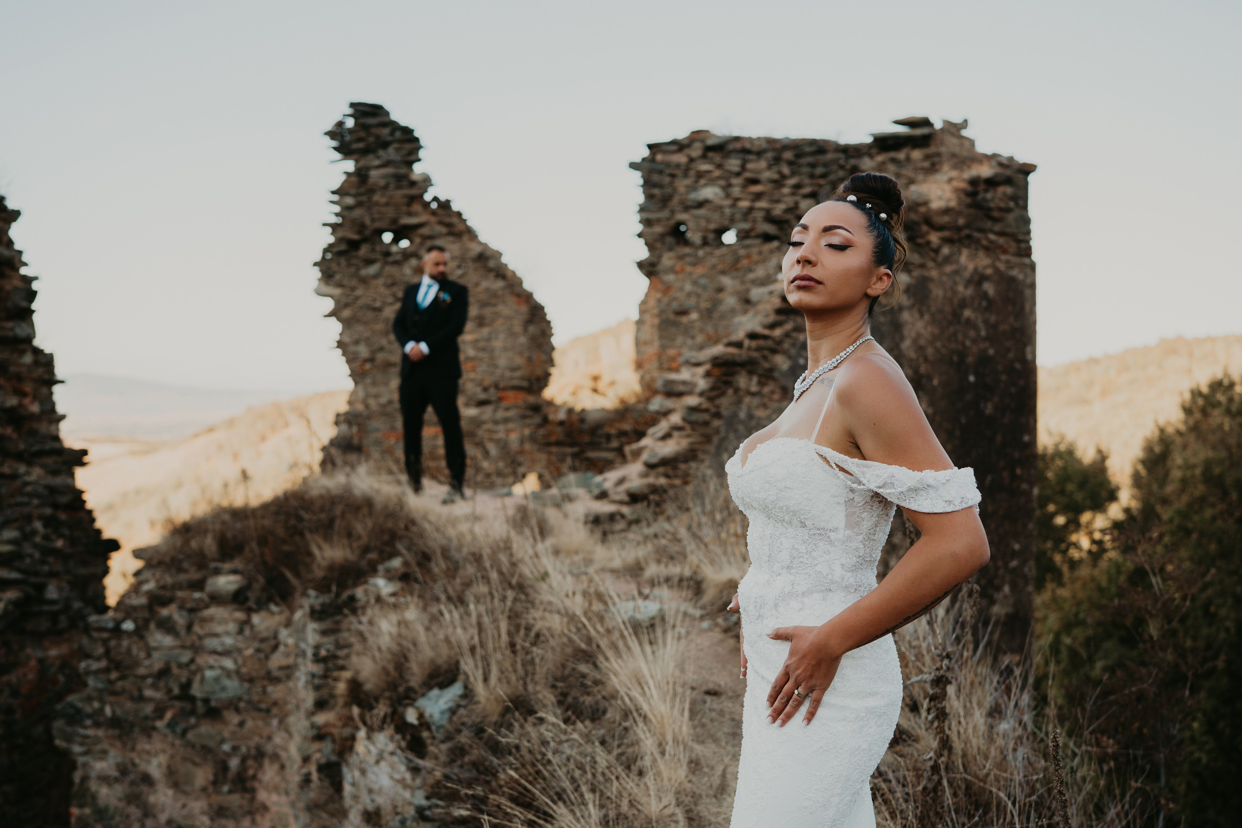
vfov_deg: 37.9
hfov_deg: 54.4
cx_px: 621
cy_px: 414
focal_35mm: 35
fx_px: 1207
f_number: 2.8
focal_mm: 35
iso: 100
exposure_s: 1/320
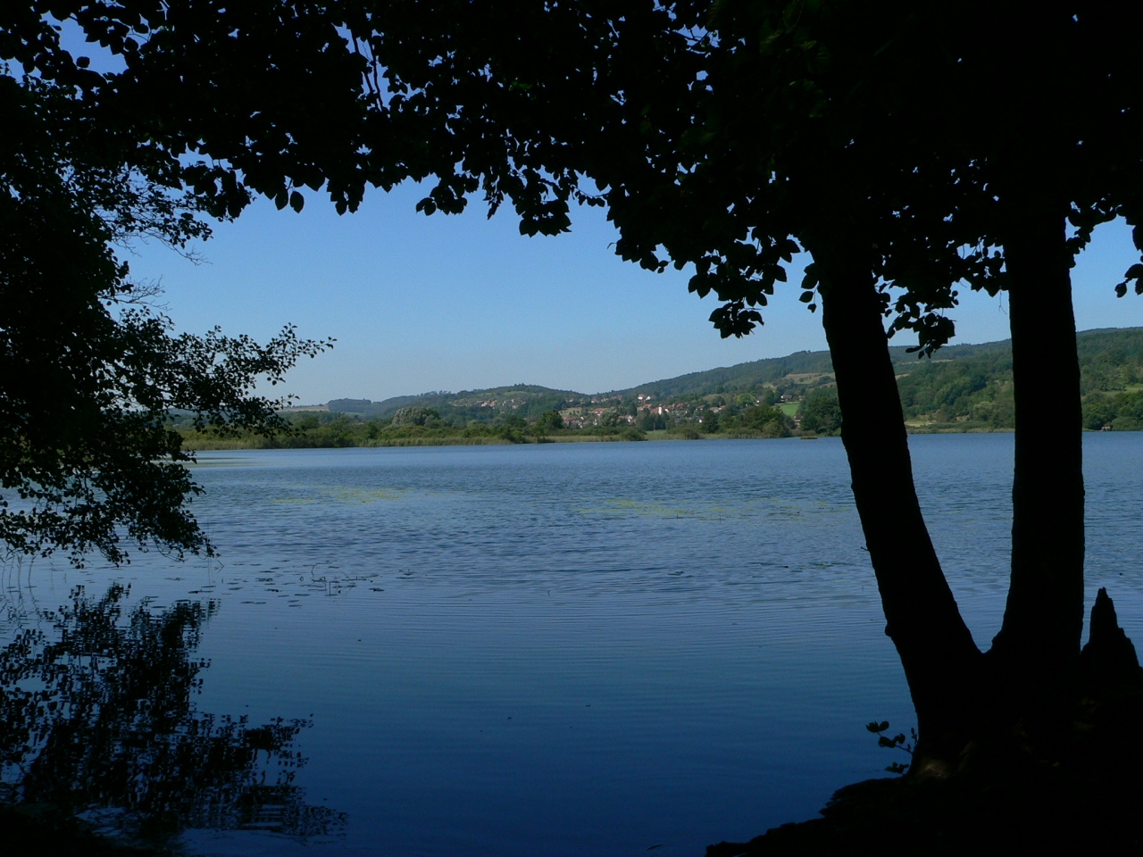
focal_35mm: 36
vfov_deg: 39.7
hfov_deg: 51.4
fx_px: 1189
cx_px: 572
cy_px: 428
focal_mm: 6
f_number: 5.2
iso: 80
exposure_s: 1/640
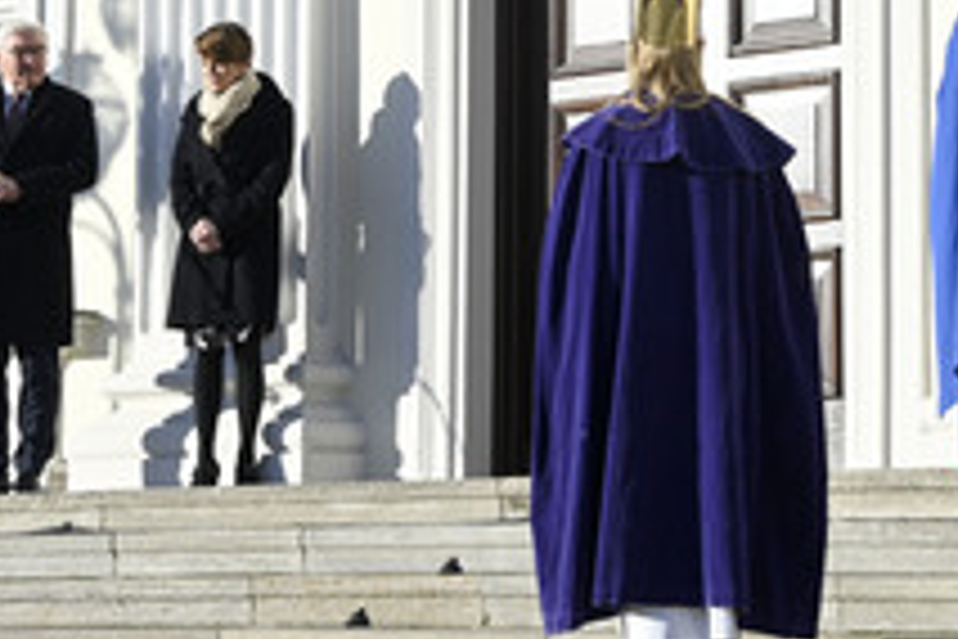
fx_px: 3486
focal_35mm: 131
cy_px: 189
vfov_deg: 10.5
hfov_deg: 15.6
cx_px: 695
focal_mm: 62
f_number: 11
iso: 250
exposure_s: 1/250
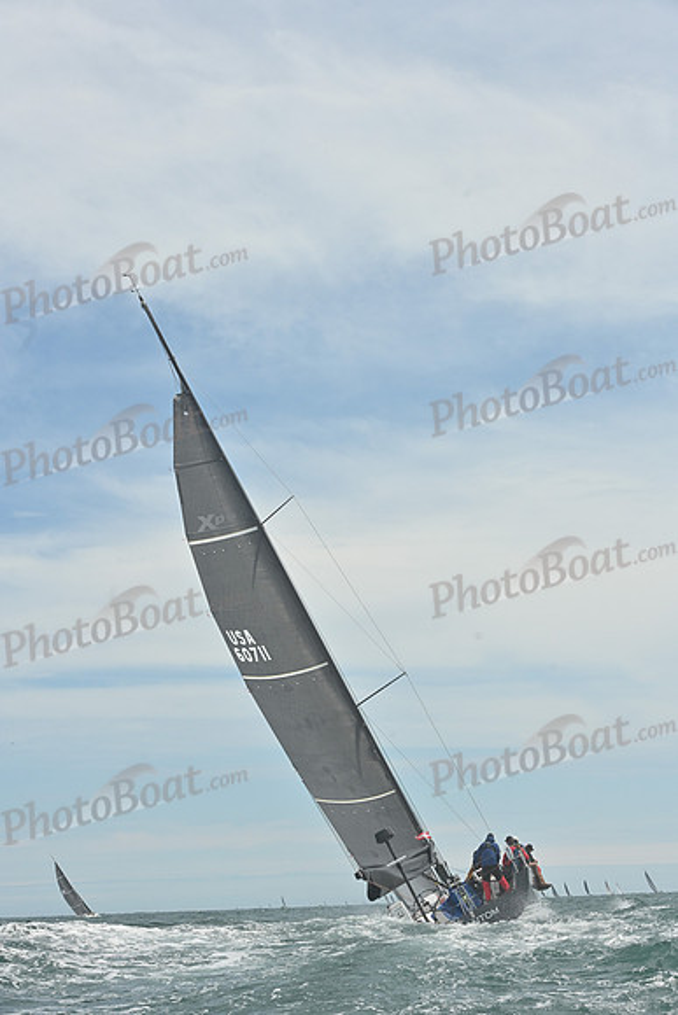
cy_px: 508
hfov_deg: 19.5
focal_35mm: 70
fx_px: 1976
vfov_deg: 28.8
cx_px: 339
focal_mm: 70
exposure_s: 1/1250
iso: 320
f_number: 10
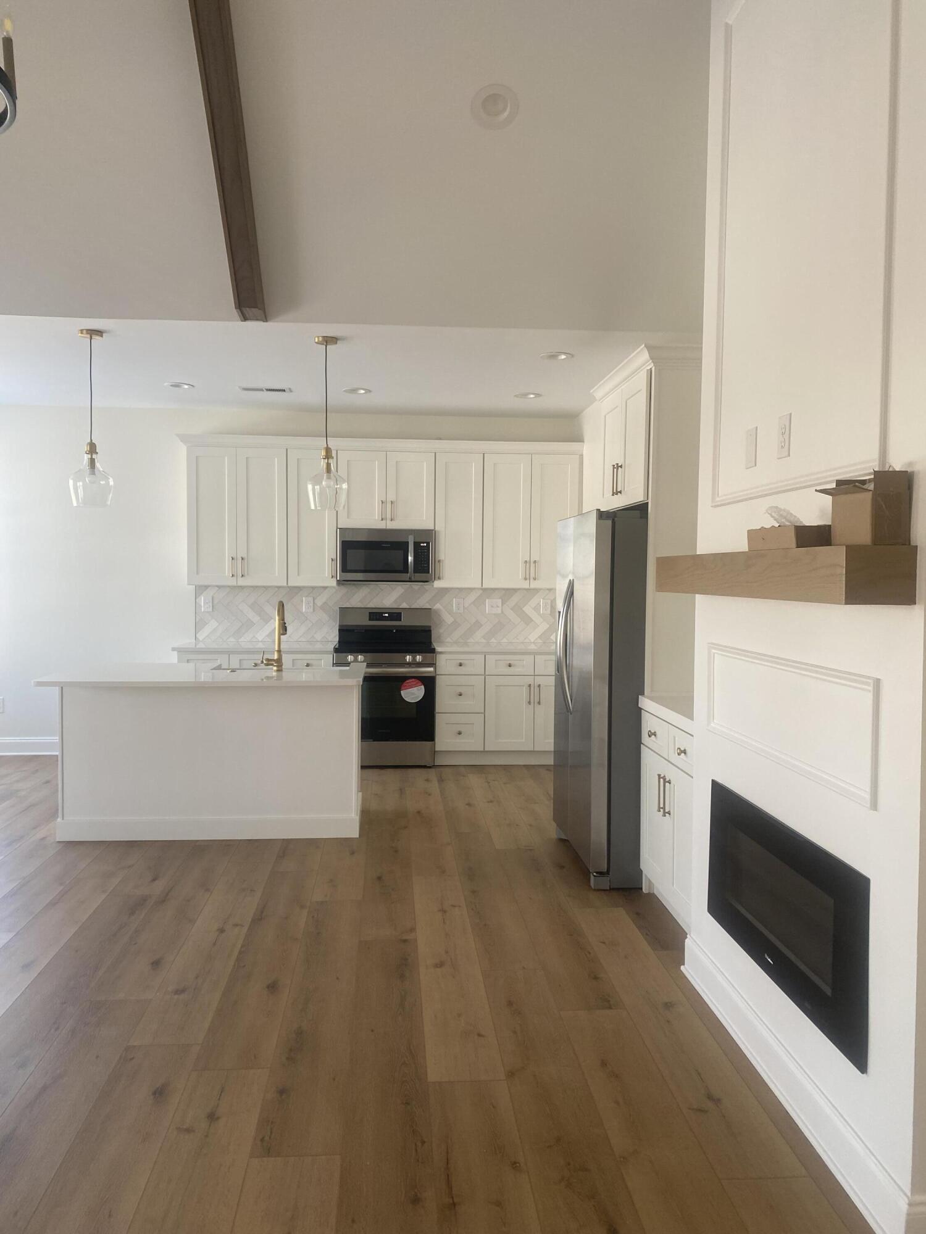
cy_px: 617
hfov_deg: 53.1
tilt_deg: +0.9
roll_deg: +0.5
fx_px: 927
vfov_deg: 67.3
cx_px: 463
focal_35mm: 26
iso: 80
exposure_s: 1/121
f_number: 1.8
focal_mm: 4.25
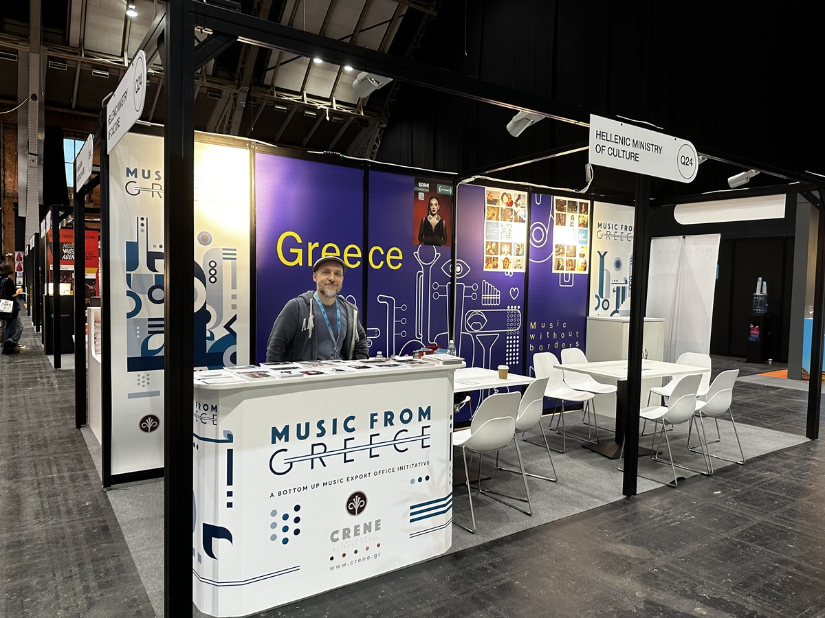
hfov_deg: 71.6
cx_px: 412
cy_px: 309
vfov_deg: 56.8
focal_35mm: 24
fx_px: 572
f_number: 1.78
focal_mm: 6.86
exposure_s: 1/50
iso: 200
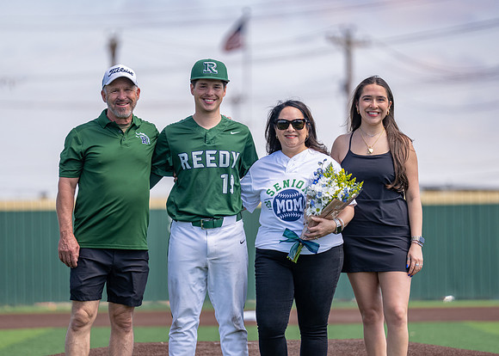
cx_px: 243
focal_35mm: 219
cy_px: 174
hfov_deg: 9.2
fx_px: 3096
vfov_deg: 6.6
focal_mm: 188
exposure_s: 1/1000
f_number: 2.8
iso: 100
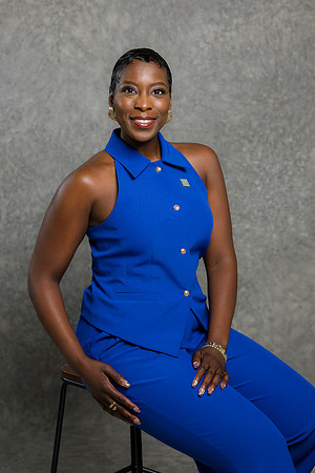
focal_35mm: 85
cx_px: 158
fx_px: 1116
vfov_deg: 23.9
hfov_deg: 16.1
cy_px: 236
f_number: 5
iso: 125
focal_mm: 85
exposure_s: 1/200
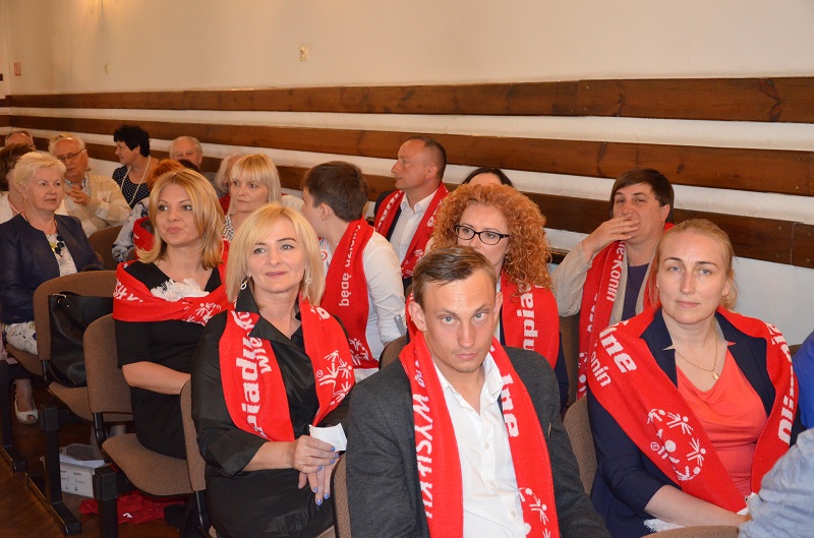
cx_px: 407
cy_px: 269
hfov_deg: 43.7
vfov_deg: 29.7
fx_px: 1015
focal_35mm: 45
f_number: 4.2
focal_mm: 30
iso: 3200
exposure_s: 1/60
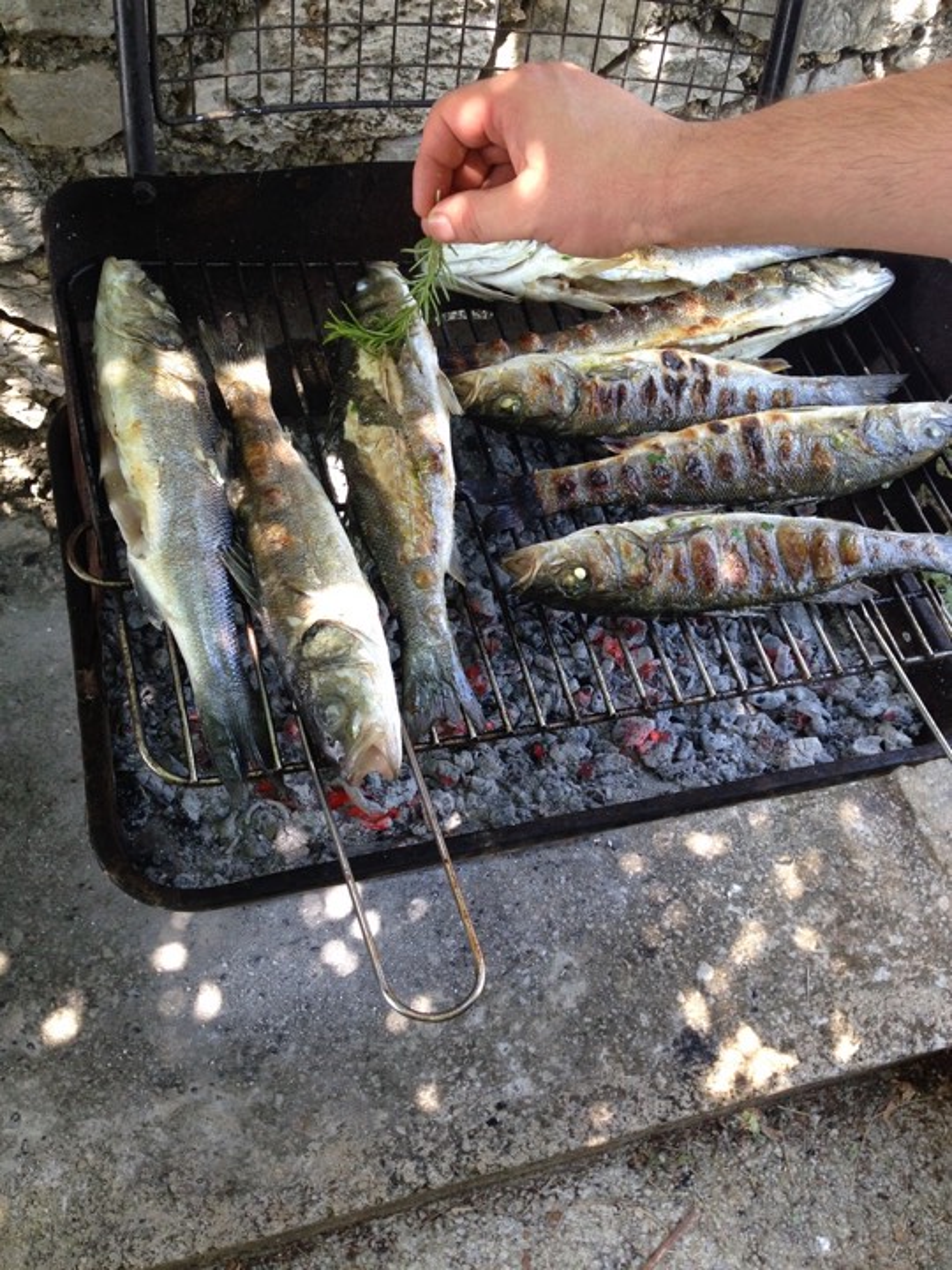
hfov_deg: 42.9
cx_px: 476
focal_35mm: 33
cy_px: 635
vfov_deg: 55.4
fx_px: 1210
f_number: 2.4
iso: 80
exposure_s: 1/120
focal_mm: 4.12
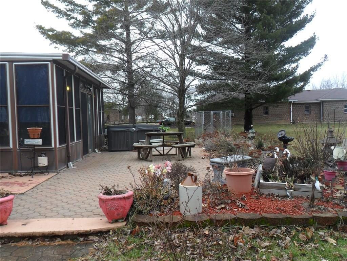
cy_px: 130
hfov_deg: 56.8
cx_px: 174
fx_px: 321
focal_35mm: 32
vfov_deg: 44.2
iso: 80
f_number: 3.7
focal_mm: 5.7
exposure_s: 1/45
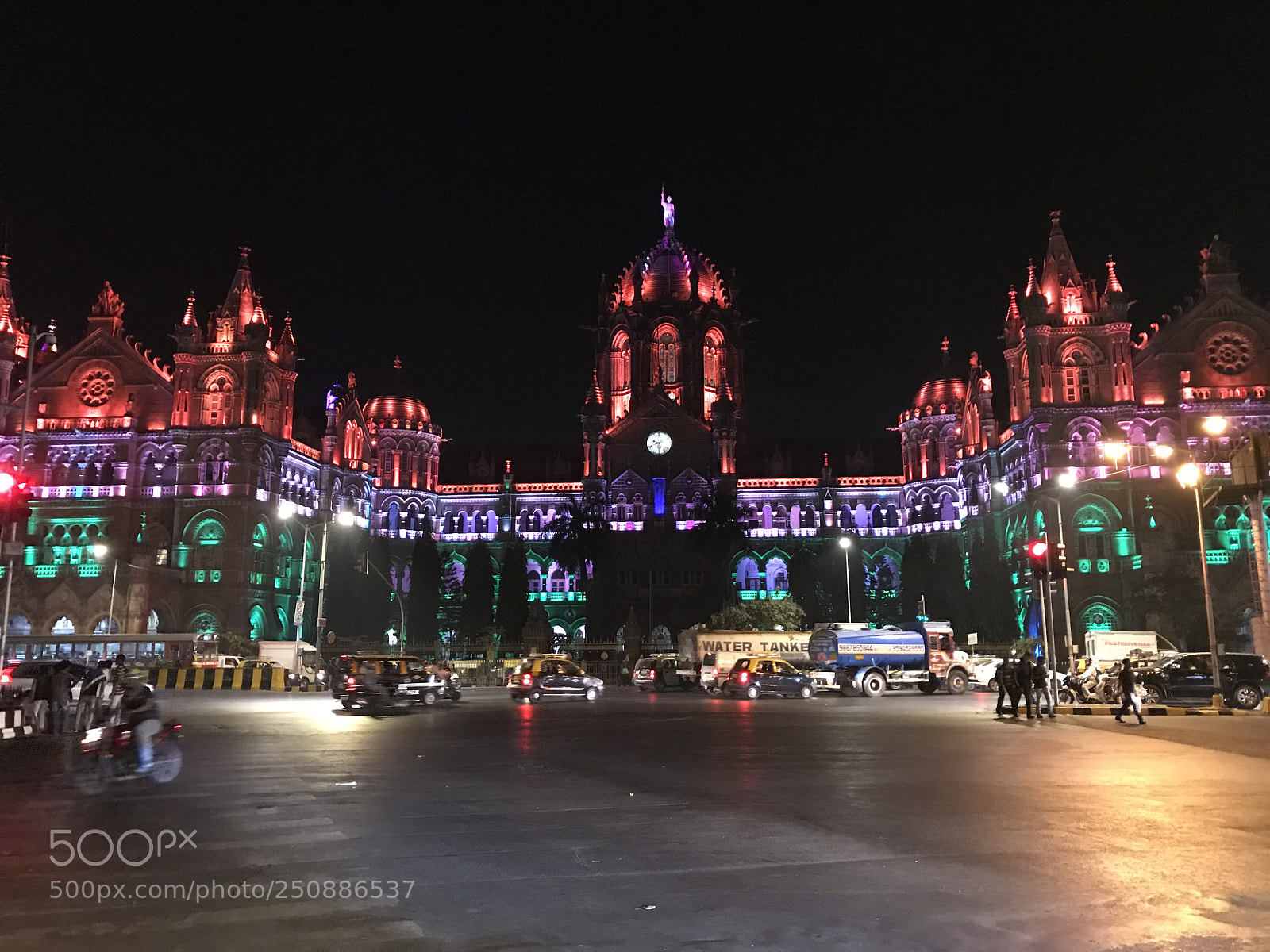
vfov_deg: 49.7
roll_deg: +1.0
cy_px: 476
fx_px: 1027
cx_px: 635
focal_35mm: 28
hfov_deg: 63.4
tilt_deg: +9.2
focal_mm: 3.99
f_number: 1.8
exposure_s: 1/4
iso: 80
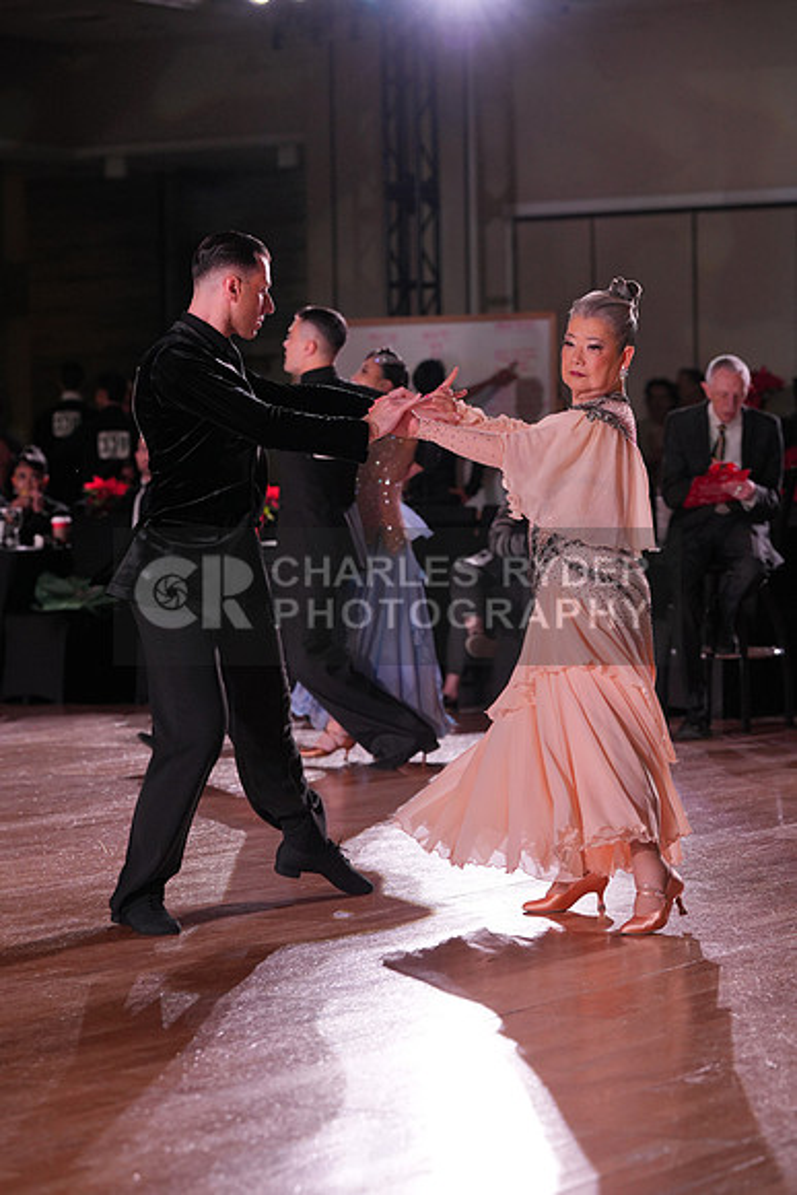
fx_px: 3650
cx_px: 398
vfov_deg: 18.6
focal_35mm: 110
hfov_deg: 12.5
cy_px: 598
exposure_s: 1/400
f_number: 4
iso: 1000
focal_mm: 110
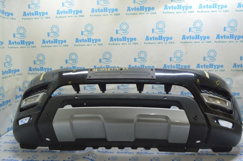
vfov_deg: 43.5
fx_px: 202
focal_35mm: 30
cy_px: 80
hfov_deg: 62.0
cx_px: 122
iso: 400
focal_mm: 20
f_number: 5.6
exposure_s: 1/20
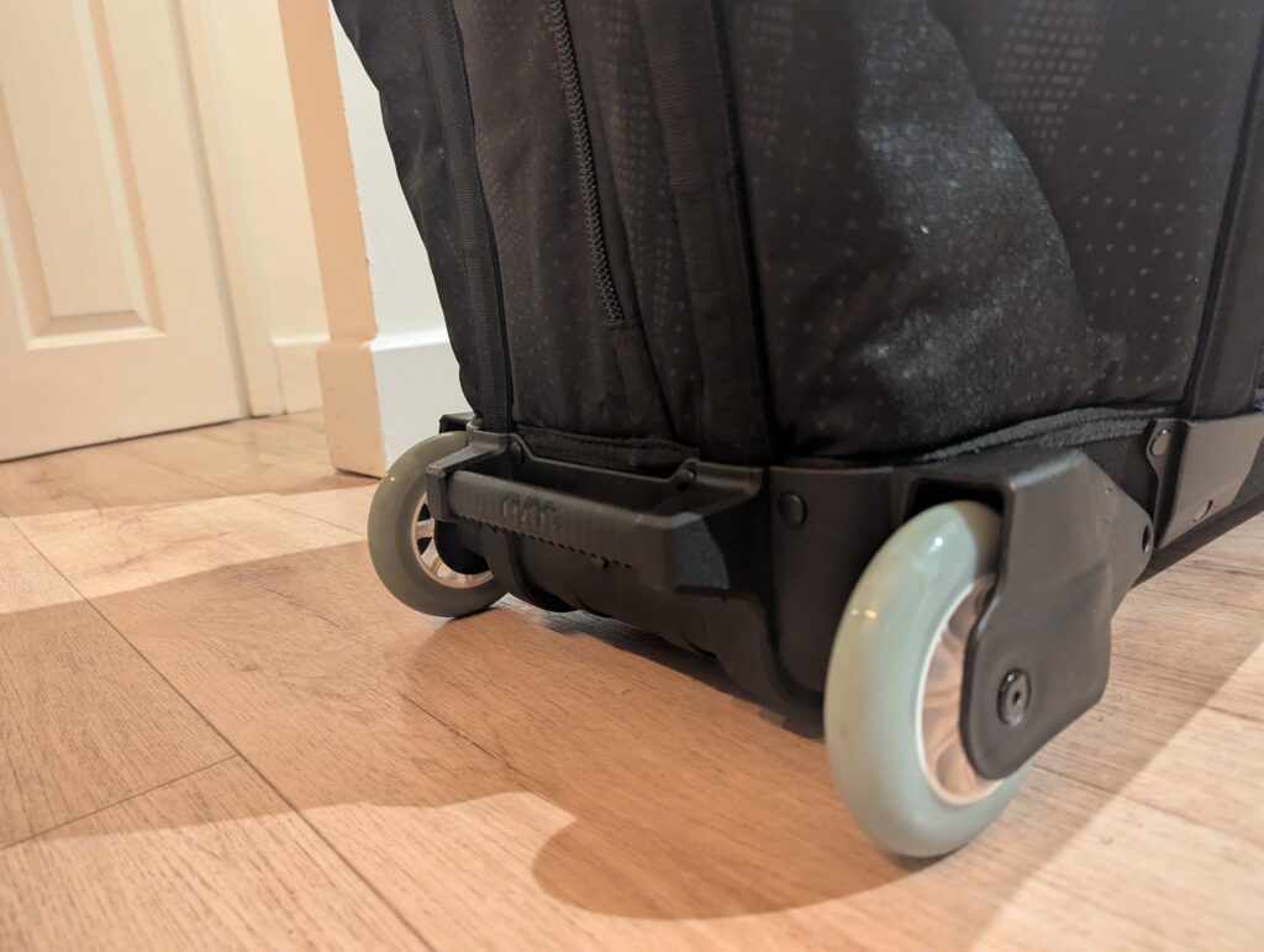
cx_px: 632
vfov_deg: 56.9
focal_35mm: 24
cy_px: 476
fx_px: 878
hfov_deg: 71.5
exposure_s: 1/33.3
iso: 969
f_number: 1.85
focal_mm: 6.81
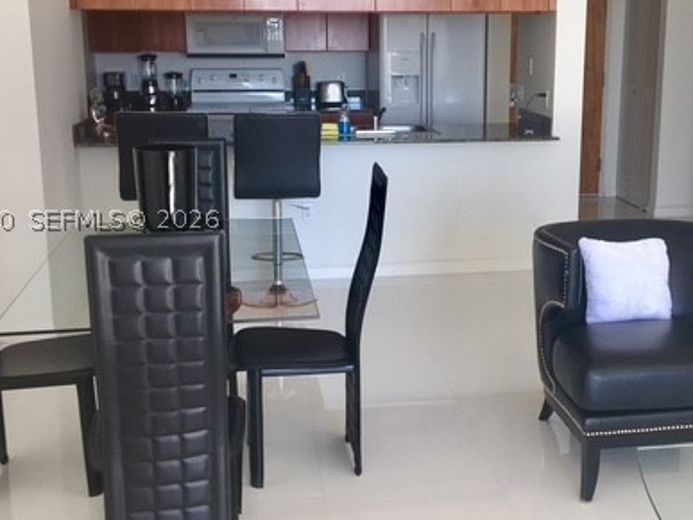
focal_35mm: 48
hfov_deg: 39.4
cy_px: 219
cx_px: 435
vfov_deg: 30.2
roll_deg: -0.6
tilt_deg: -11.9
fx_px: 961
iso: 32
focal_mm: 4.15
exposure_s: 1/60
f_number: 2.2
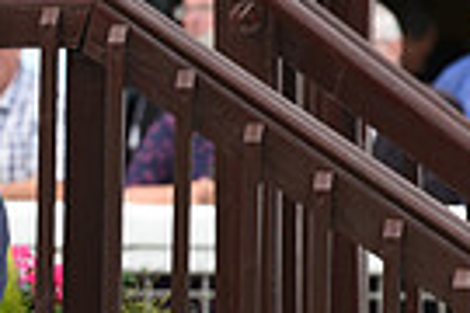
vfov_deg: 1.6
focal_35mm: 858
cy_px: 436
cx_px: -473
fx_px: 11201
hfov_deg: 2.4
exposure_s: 1/500
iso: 500
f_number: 5.6
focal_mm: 200
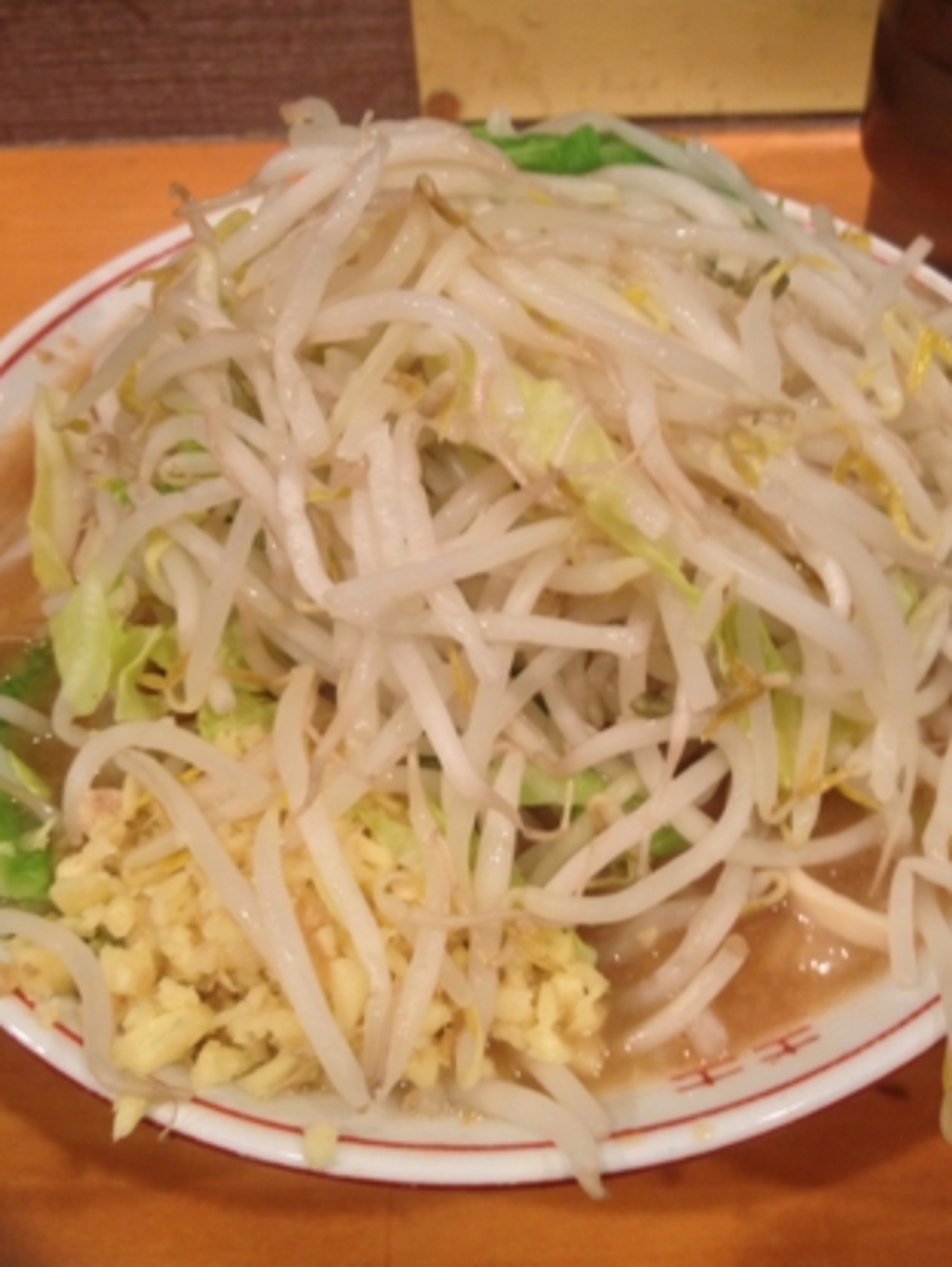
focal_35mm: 38
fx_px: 1392
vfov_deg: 48.9
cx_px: 505
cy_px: 606
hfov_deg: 37.7
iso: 125
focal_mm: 4.28
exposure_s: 1/20
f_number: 2.4
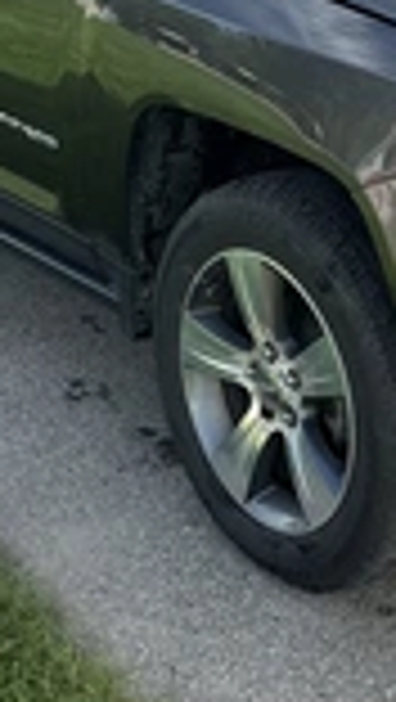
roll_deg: -3.1
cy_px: 112
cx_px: 432
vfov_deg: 26.5
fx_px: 1453
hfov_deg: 15.1
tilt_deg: -14.6
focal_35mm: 78
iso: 25
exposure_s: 1/728
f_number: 1.8
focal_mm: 3
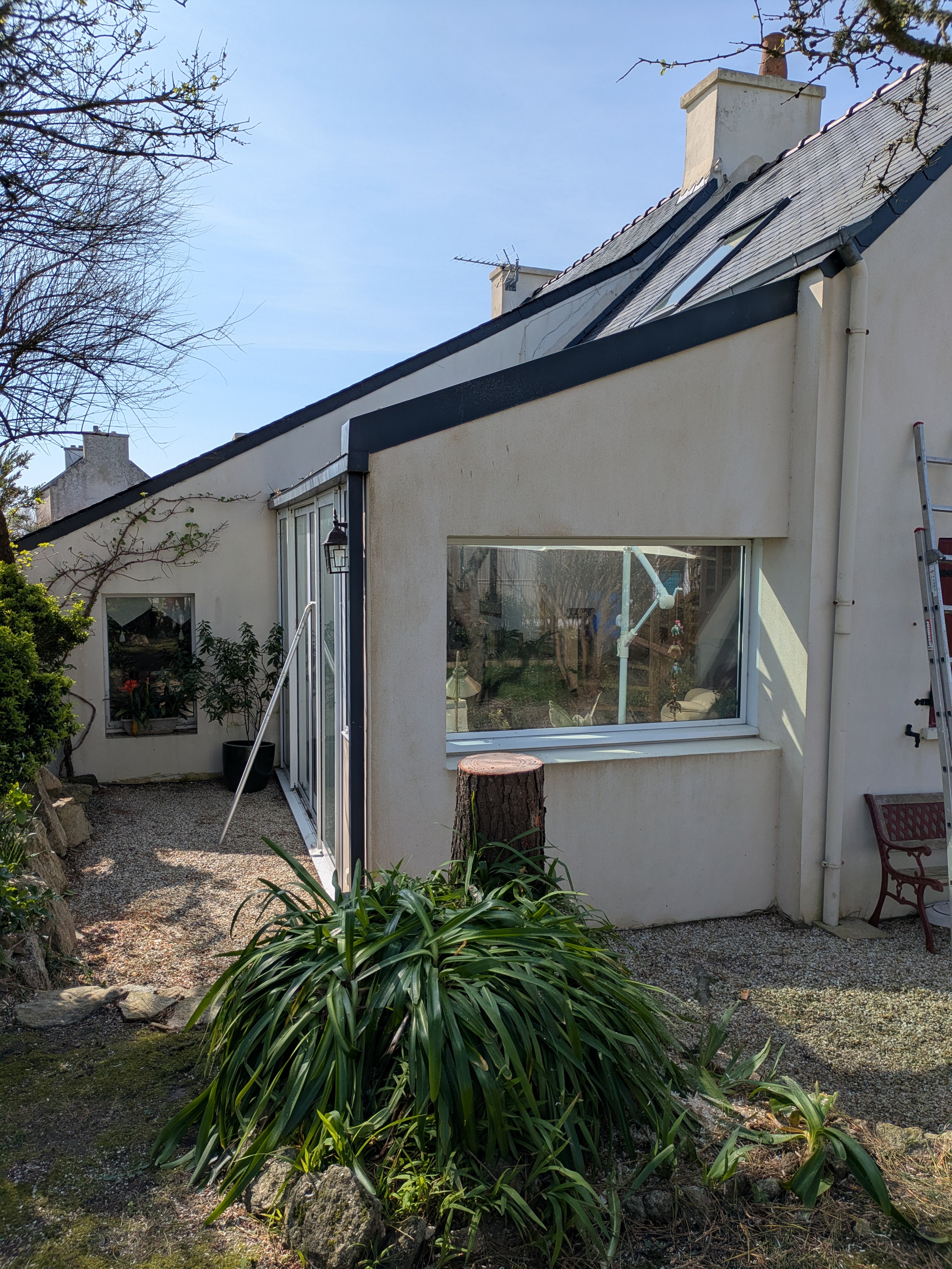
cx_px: 476
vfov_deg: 69.4
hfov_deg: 54.9
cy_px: 634
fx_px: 916
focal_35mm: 25
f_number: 1.89
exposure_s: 1/2632
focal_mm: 5.43
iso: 46
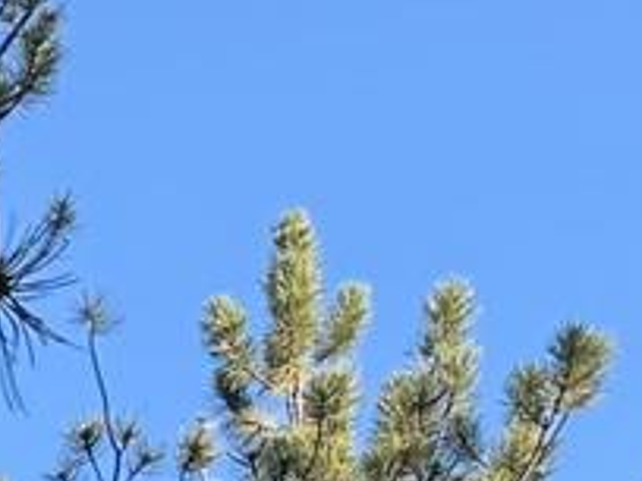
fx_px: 3487
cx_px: -1234
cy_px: 1779
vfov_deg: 6.6
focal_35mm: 188
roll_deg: +0.5
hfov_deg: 8.8
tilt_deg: +7.6
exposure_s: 1/689
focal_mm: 6.76
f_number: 1.78
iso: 100
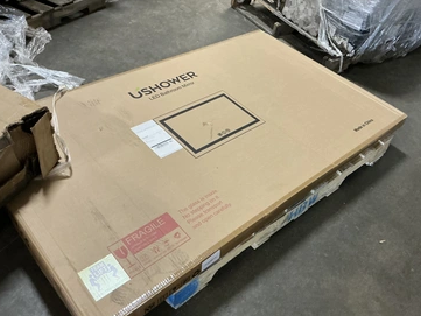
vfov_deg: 45.5
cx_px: 227
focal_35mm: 31
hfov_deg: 58.3
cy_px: 155
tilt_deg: -42.4
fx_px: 377
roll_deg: -10.5
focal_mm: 3
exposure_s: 1/40
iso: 250
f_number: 1.8
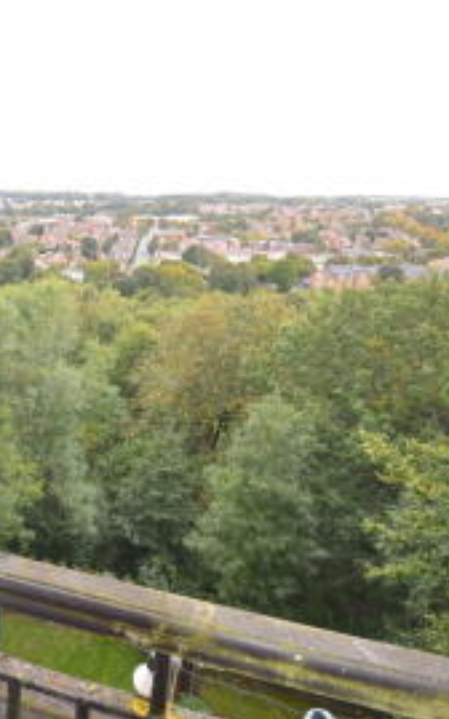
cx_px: 5
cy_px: 301
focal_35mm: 27
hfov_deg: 40.6
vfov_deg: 68.0
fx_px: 529
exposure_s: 1/125
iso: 220
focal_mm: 10
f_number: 4
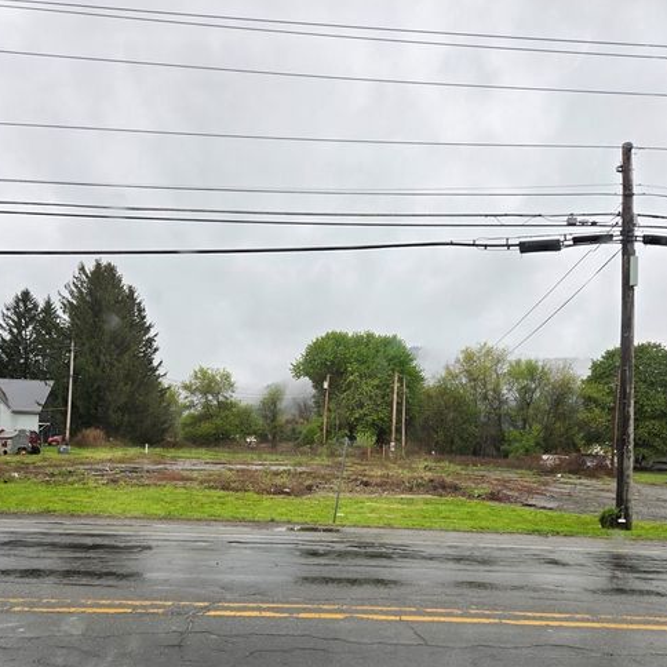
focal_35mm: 28
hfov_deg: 57.3
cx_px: 327
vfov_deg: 56.1
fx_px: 610
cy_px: 444
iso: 80
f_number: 1.8
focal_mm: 5.4
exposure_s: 1/722
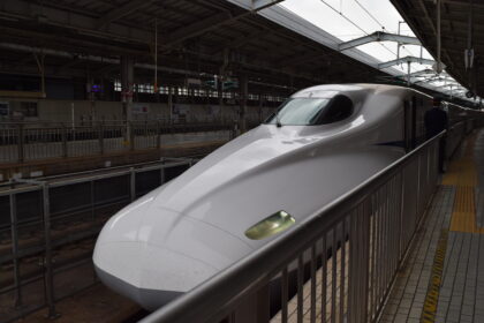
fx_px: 464
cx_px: 242
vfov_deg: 38.4
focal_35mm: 34
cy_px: 162
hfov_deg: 55.1
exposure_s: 1/400
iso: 400
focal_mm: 23
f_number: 10
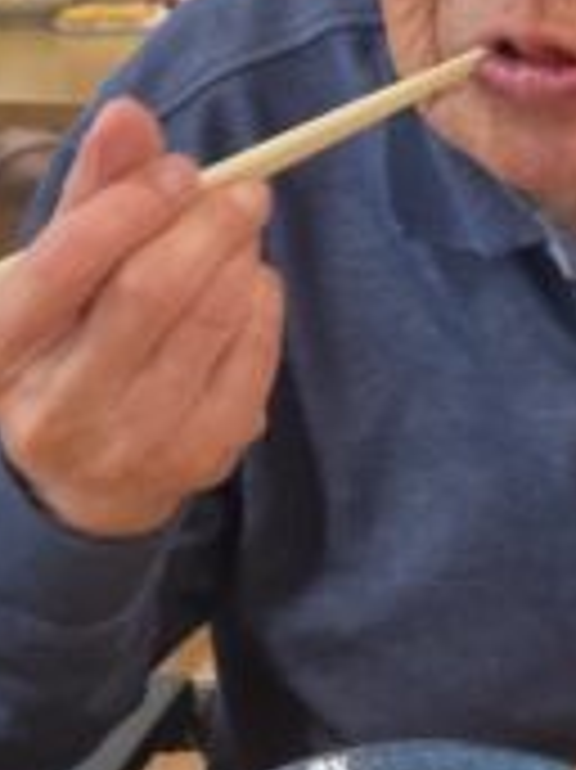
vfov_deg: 19.3
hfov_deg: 14.3
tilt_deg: -16.5
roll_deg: -0.1
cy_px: 423
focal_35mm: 102
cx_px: 544
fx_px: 2266
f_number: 1.8
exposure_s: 1/60
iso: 125
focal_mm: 3
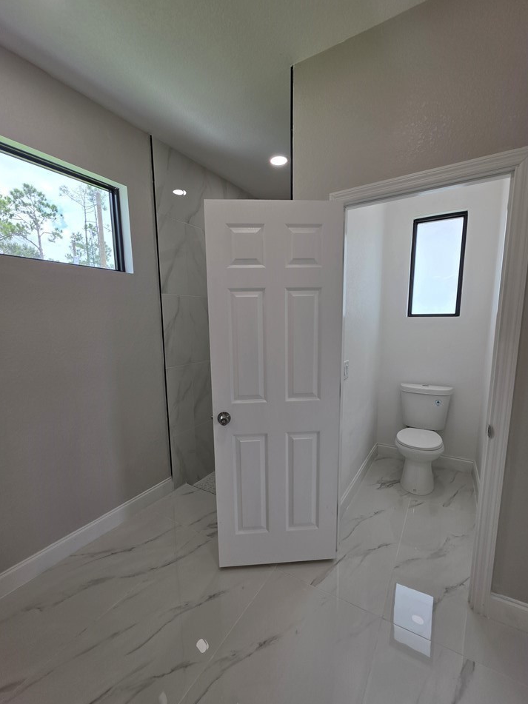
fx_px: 285
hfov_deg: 85.6
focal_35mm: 14
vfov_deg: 102.0
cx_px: 254
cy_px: 365
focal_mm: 2.2
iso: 16
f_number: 1.9
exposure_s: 1/120
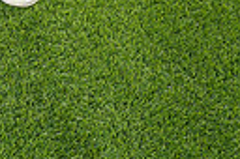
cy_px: -254
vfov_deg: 8.5
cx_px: -21
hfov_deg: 14.0
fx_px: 959
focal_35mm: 144
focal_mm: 41
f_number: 4.5
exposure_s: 1/250
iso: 640
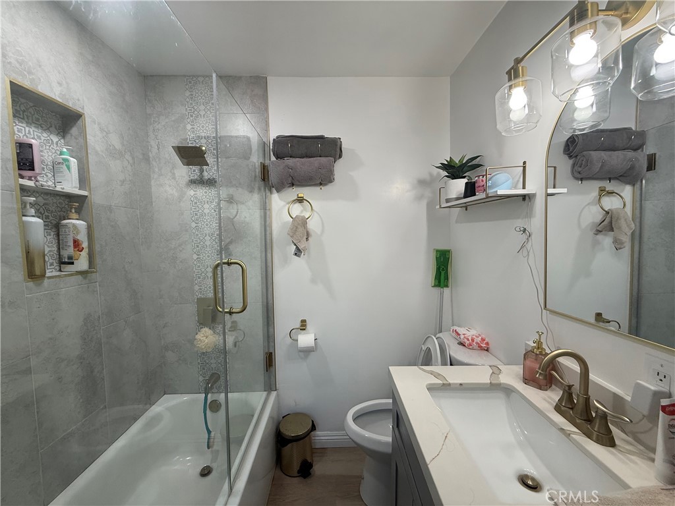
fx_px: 273
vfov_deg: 85.7
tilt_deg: -2.4
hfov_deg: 102.1
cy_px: 253
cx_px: 338
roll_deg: +0.9
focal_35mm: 14
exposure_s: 1/120
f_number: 2.2
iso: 125
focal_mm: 2.22
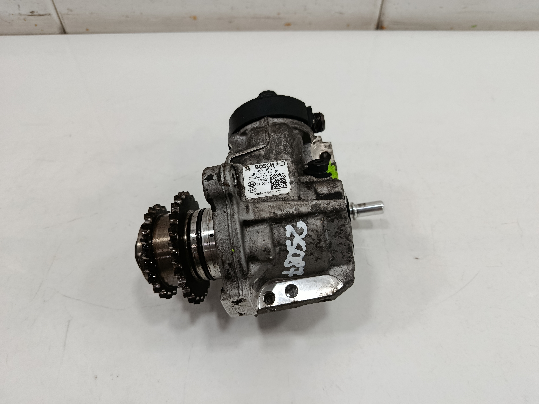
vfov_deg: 56.8
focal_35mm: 24
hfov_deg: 71.6
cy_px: 202
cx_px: 270
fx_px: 374
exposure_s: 1/100
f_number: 1.7
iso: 834
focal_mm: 5.24
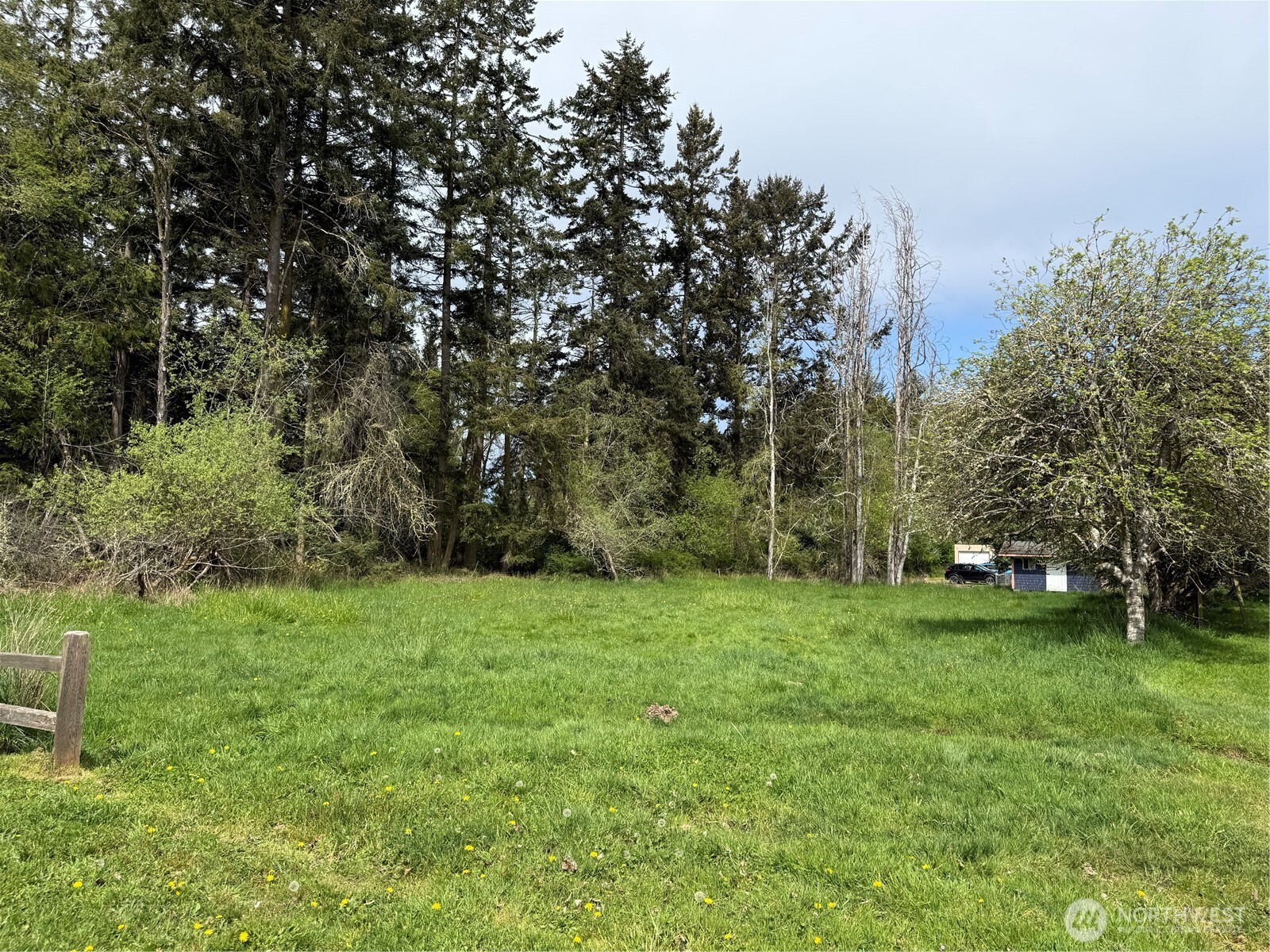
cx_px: 635
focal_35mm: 24
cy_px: 476
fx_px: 881
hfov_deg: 71.6
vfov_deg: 56.8
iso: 80
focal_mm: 6.76
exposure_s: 1/3953
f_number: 1.78
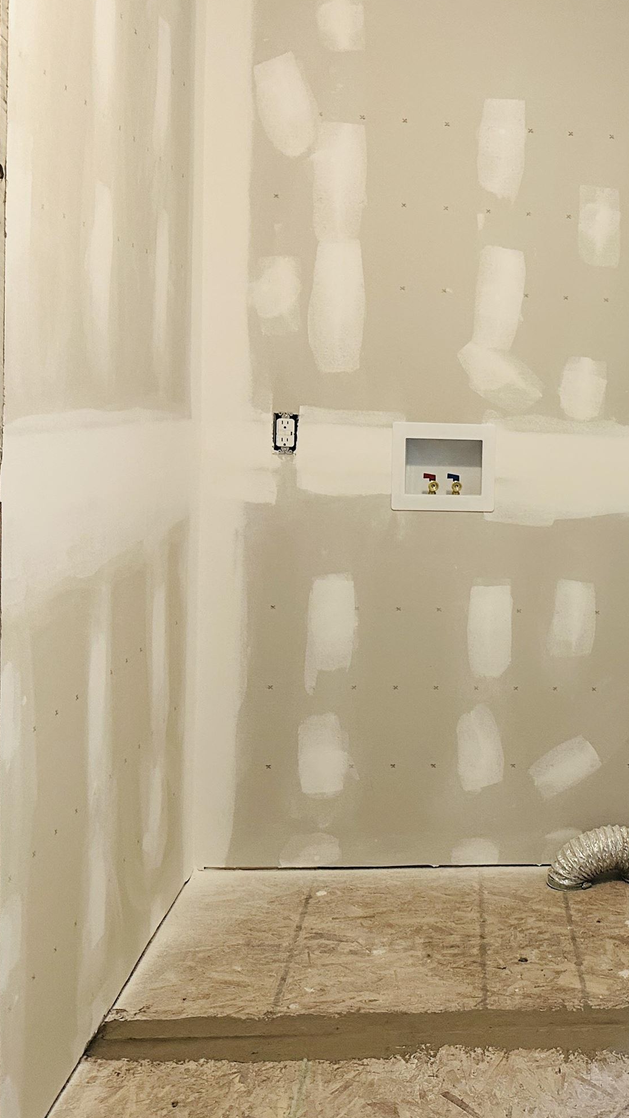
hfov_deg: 27.3
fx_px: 1216
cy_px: 494
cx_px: 637
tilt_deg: -4.0
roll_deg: -2.1
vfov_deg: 49.3
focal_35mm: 41
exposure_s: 1/60
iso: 320
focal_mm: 6.86
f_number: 1.78
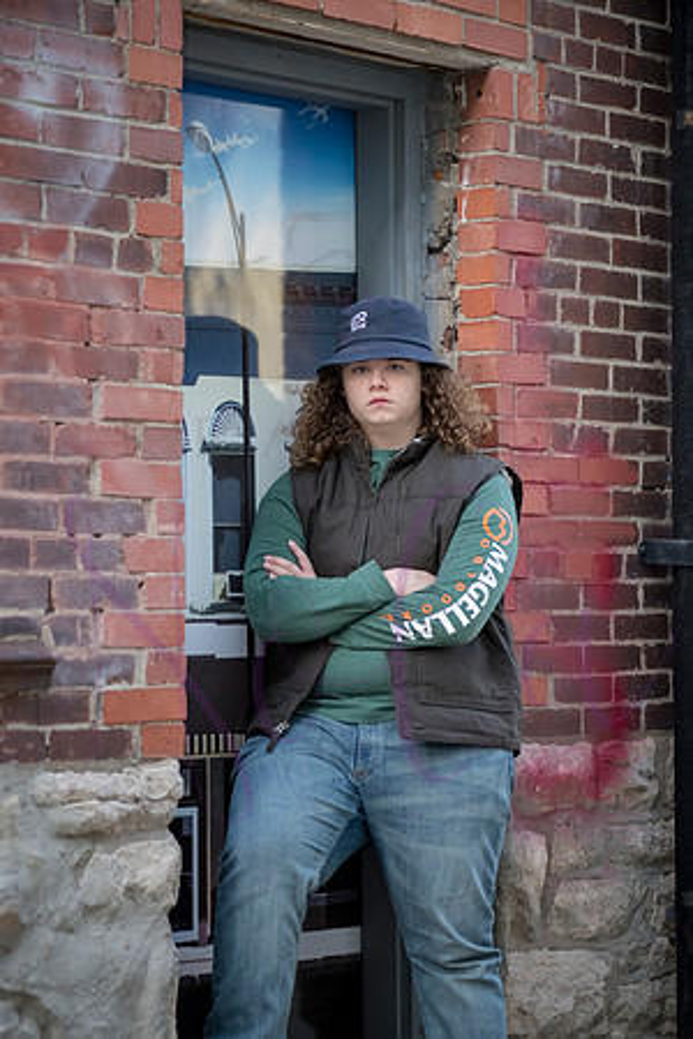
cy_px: 520
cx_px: 346
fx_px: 3032
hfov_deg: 13.0
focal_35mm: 105
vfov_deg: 19.5
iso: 1250
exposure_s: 1/320
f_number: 4
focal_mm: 105
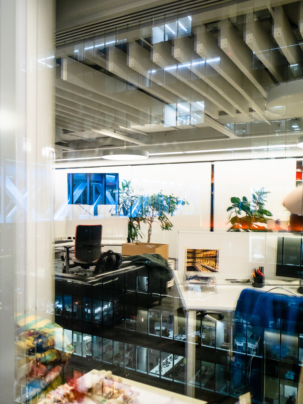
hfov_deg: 46.8
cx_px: 152
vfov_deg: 60.0
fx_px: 350
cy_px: 202
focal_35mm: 30
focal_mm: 15
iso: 800
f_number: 1.8
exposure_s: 1/60
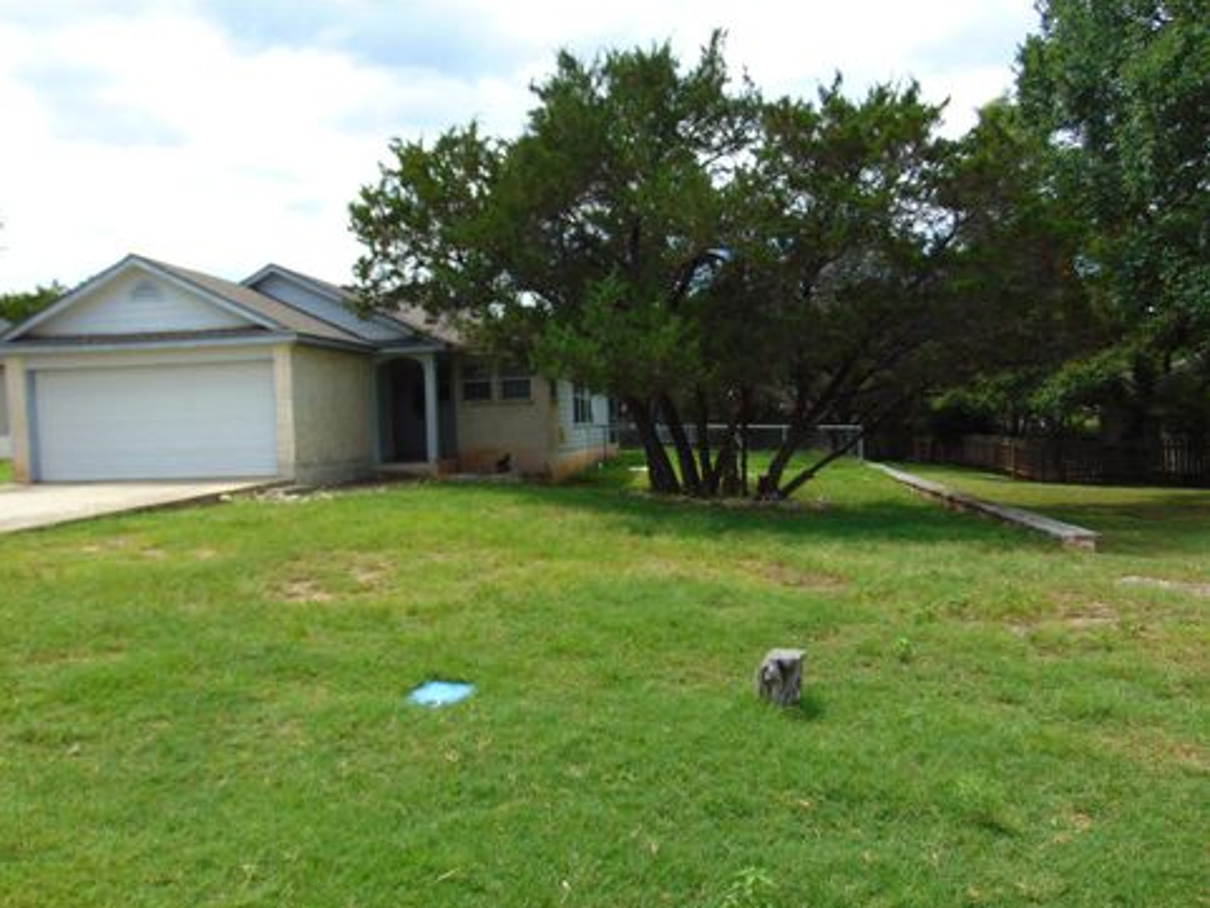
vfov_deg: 53.1
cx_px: 584
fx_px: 909
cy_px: 469
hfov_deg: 67.3
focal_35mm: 26
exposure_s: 1/1000
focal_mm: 4.5
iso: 80
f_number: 3
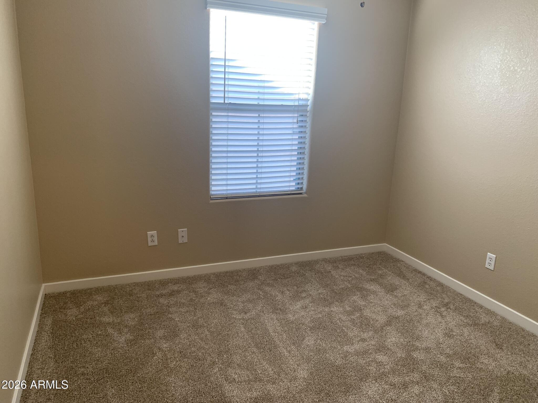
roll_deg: -2.8
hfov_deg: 67.3
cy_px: 202
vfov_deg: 53.1
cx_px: 269
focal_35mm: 26
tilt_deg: -13.9
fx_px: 404
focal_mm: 4.25
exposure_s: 1/60
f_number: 1.8
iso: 80
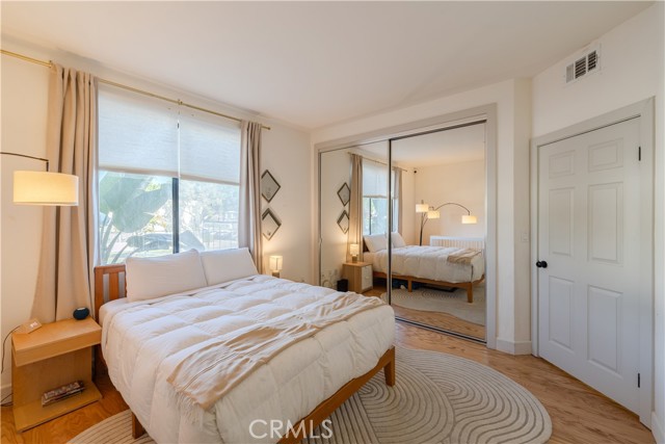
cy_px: 222
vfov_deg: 81.2
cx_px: 332
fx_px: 259
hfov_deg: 104.2
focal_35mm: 14
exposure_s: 1/500
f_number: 8
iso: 800
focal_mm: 14
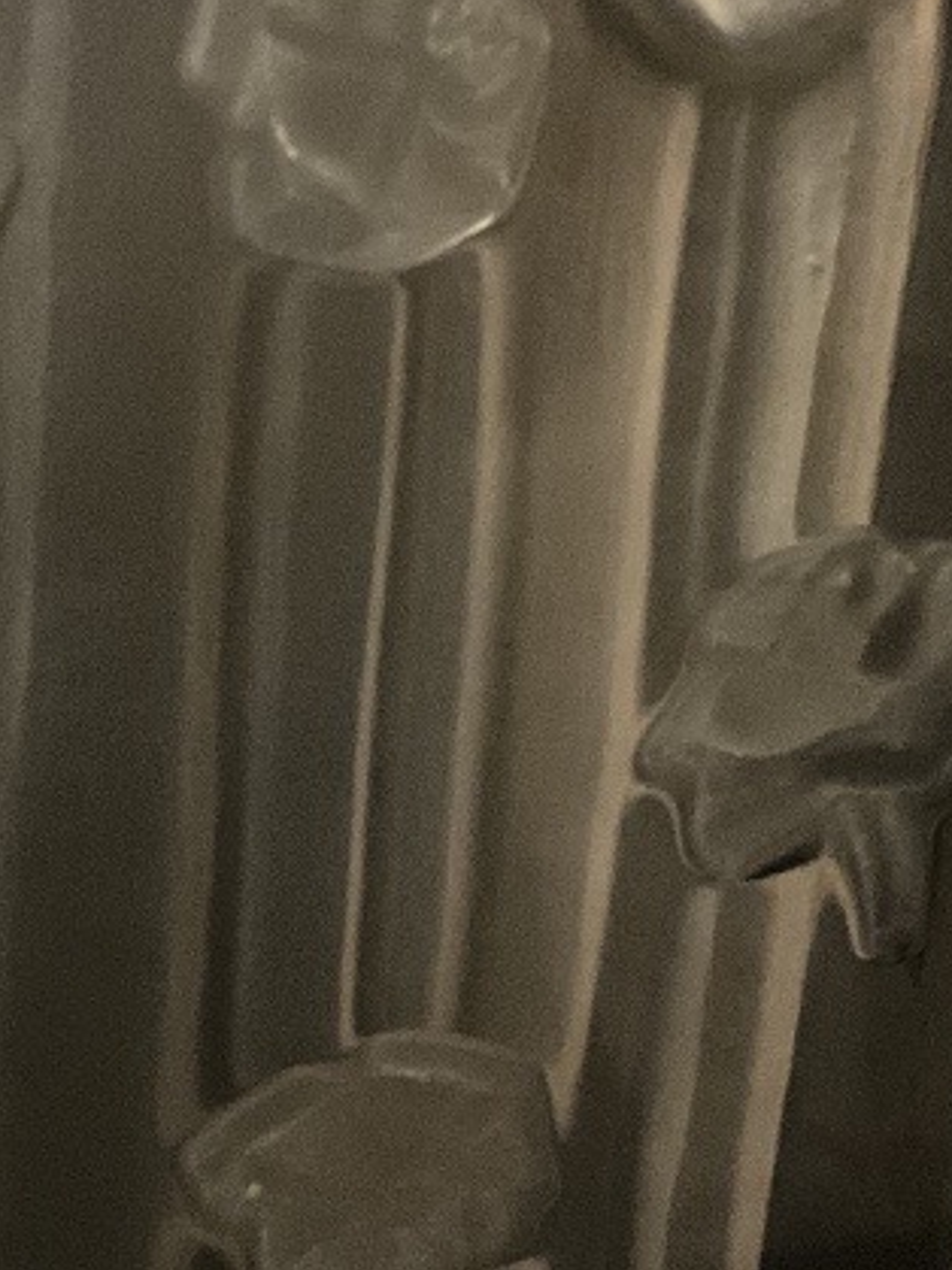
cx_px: 170
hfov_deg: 17.6
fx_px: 3045
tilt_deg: -23.5
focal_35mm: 83
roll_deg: -0.9
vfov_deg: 23.5
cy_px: 482
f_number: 1.8
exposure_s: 1/17
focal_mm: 3
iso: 640
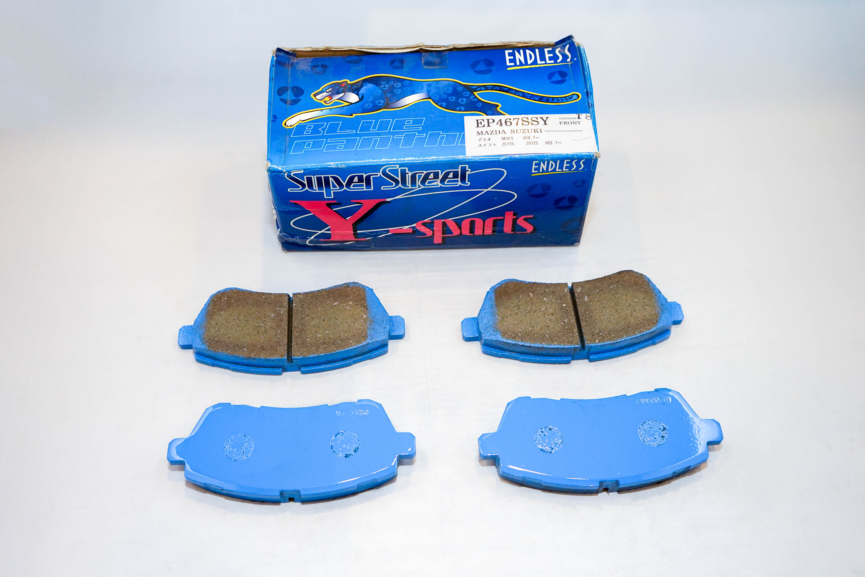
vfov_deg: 33.4
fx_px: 961
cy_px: 288
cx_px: 432
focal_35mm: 40
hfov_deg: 48.5
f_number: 5.6
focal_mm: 40
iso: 640
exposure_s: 1/50
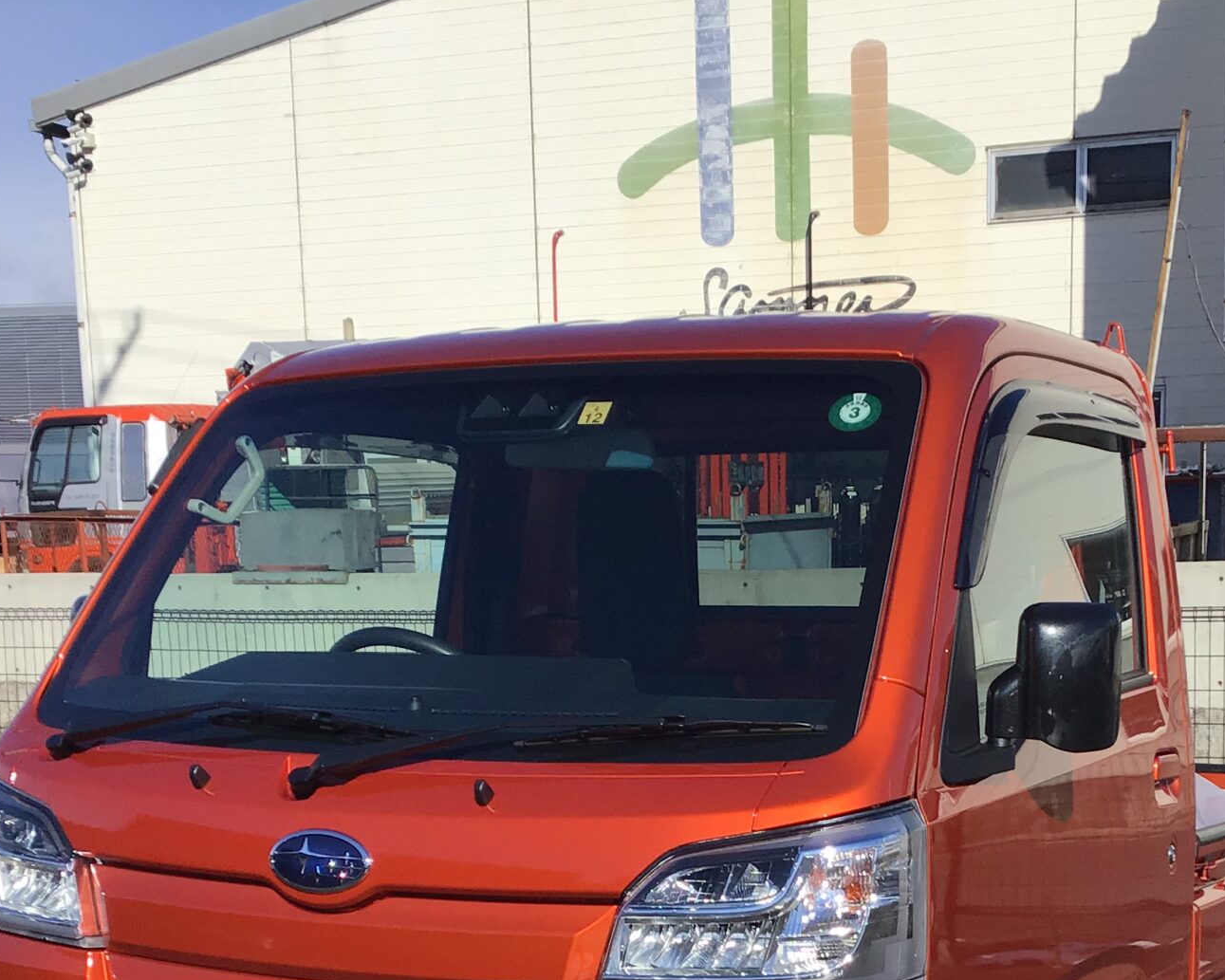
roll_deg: +3.2
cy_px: 907
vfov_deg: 24.6
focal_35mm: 60
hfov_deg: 31.3
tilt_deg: -9.5
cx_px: 745
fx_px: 2175
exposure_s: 1/2092
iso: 25
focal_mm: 3.3
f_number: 2.4
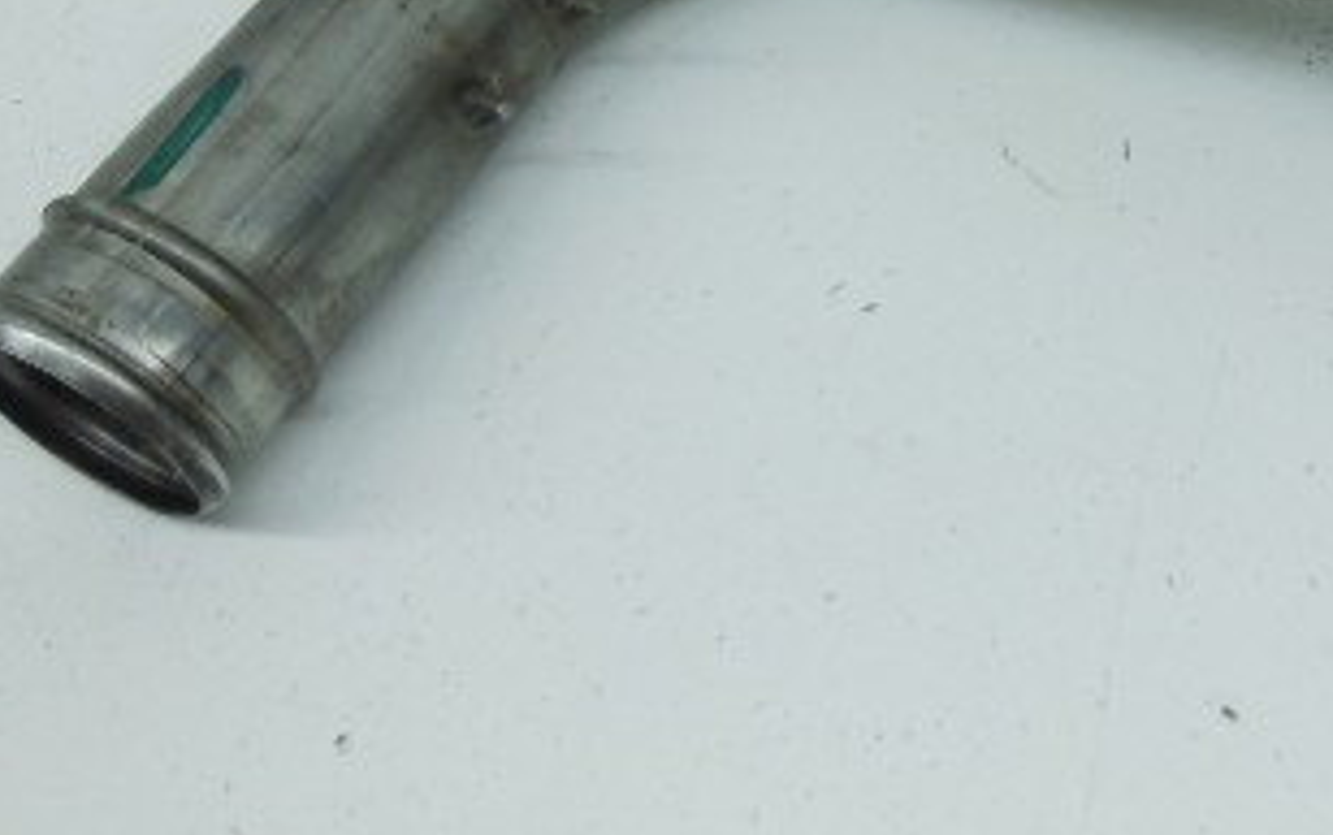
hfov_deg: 35.7
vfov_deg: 22.4
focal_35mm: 55
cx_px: 1060
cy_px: -61
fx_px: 2000
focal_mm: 4.5
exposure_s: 1/160
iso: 125
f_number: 3.1
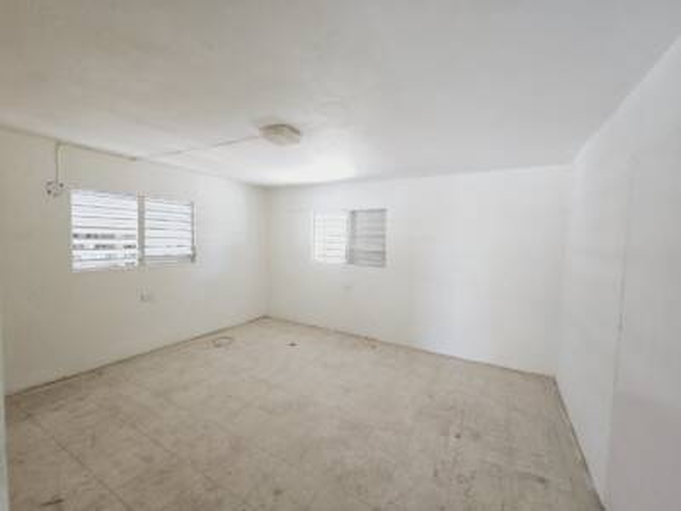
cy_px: 256
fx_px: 256
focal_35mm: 13
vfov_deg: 89.9
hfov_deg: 106.2
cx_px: 340
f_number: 2.2
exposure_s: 1/100
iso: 250
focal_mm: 2.2
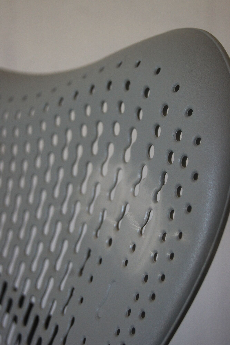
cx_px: 115
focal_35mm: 68
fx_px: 647
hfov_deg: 20.2
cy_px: 172
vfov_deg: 29.9
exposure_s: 1/160
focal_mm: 45
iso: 400
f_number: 5.6
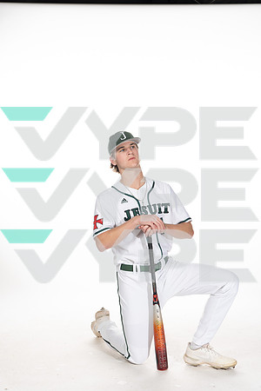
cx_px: 130
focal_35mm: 57
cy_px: 196
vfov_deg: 35.1
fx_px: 620
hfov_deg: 23.8
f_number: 6.3
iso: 400
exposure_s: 1/250
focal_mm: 57
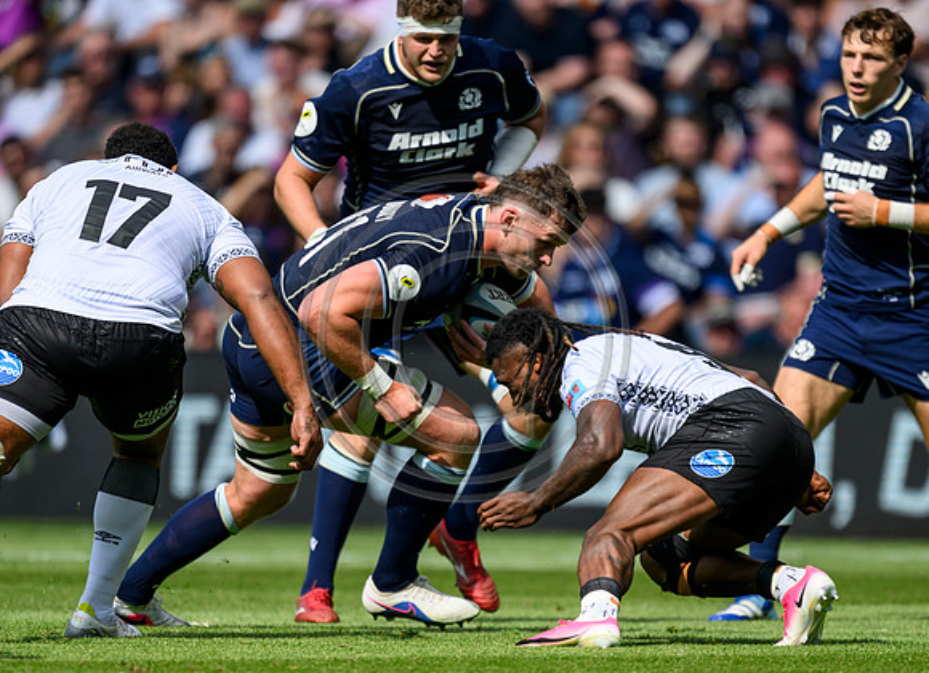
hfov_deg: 2.8
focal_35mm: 717
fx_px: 19002
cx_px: 408
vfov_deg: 2.0
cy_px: 407
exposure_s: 1/2500
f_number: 4
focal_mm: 560
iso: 250
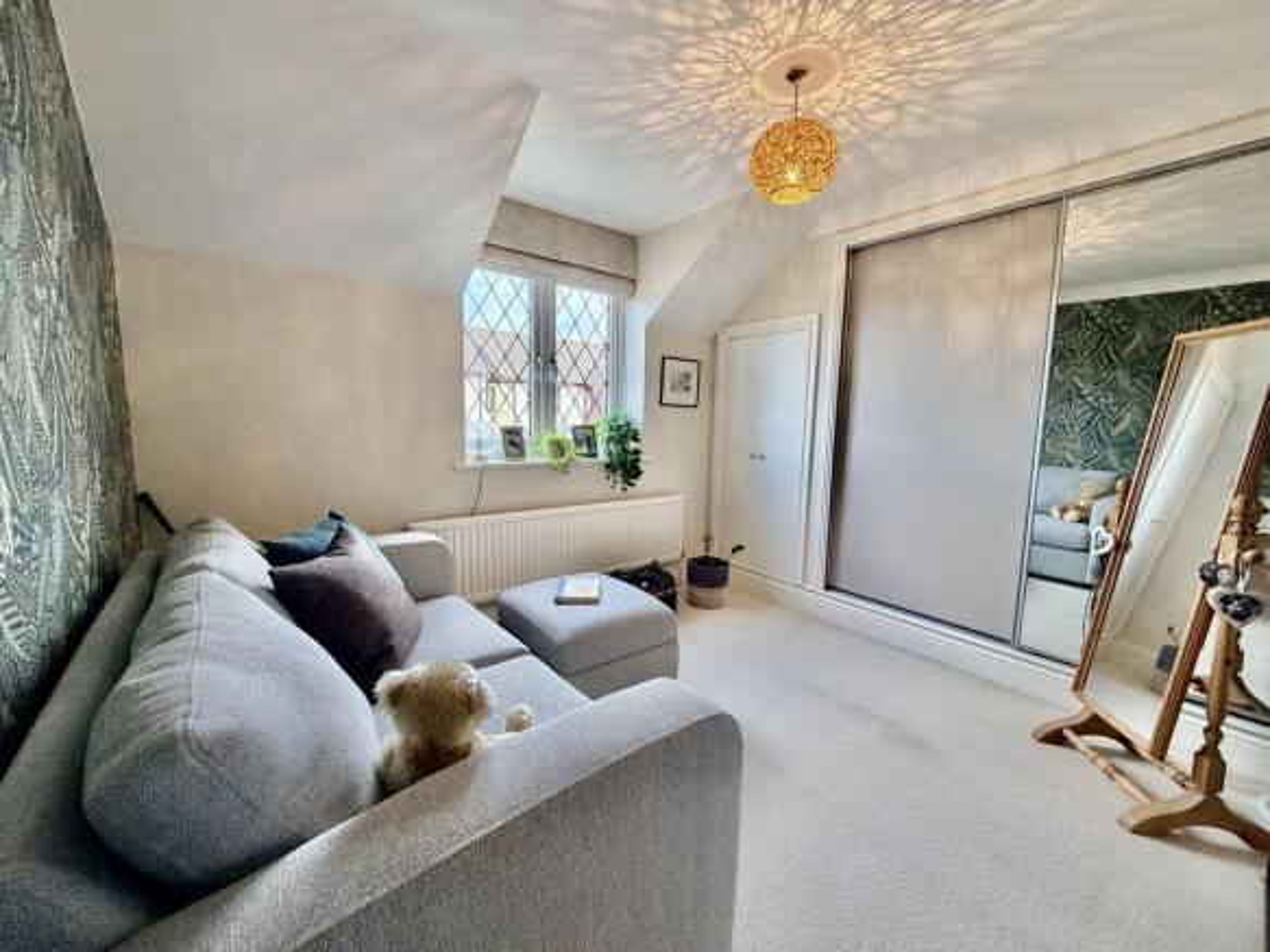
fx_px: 514
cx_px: 635
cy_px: 476
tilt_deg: -6.7
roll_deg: -0.9
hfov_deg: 102.1
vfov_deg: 85.7
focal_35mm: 14
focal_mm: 2.22
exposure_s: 1/100
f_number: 2.2
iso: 250
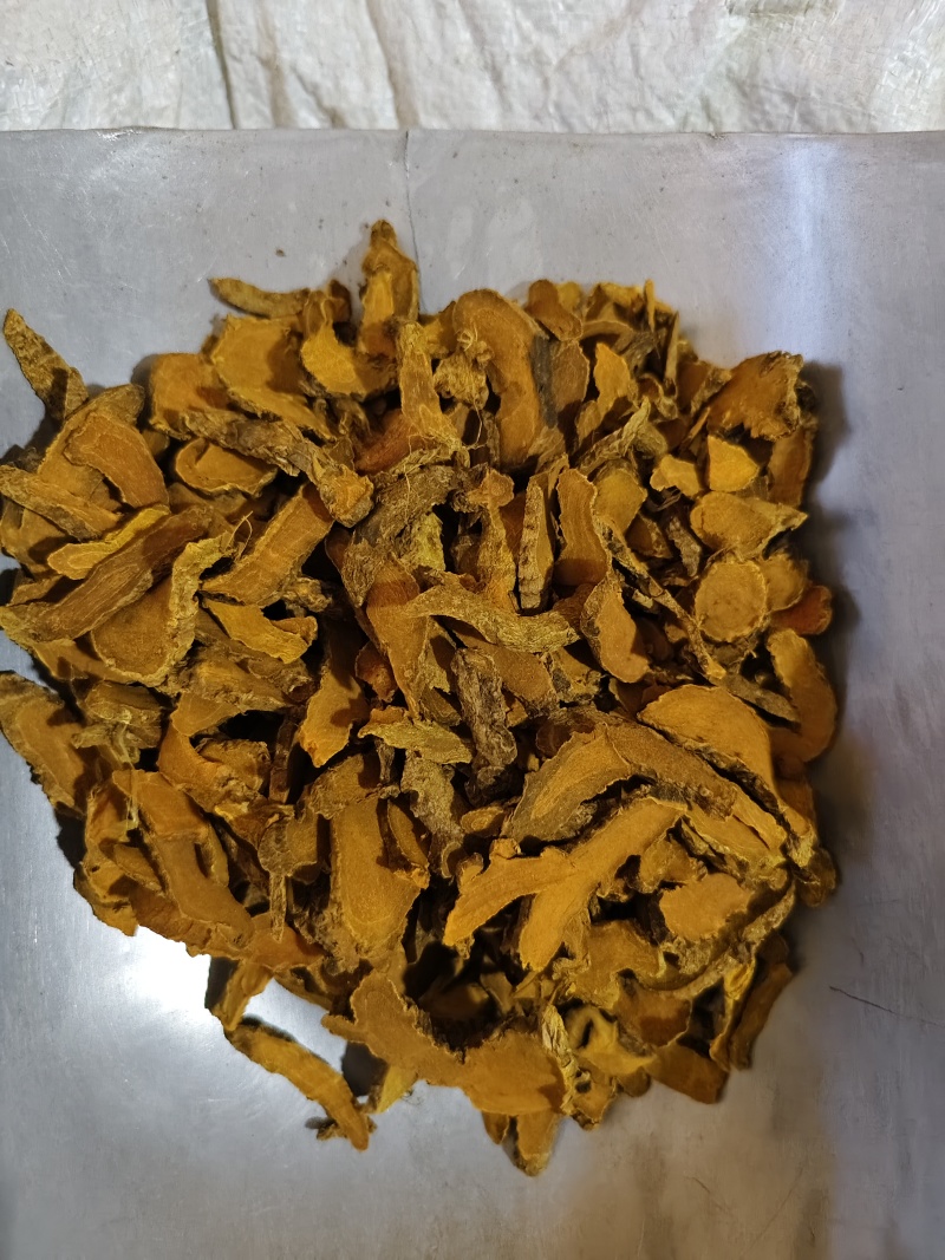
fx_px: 837
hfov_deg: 58.9
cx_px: 472
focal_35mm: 23
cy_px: 630
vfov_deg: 73.9
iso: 6460
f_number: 1.88
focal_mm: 5.56
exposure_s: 1/195
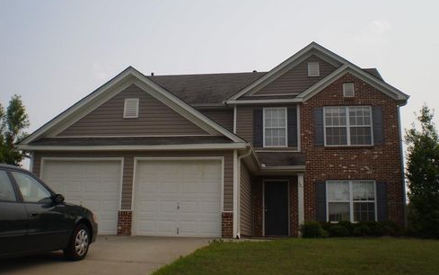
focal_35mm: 39
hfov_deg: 50.4
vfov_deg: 32.8
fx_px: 467
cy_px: 131
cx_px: 218
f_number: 4.6
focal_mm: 6.3
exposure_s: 1/1250
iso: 64
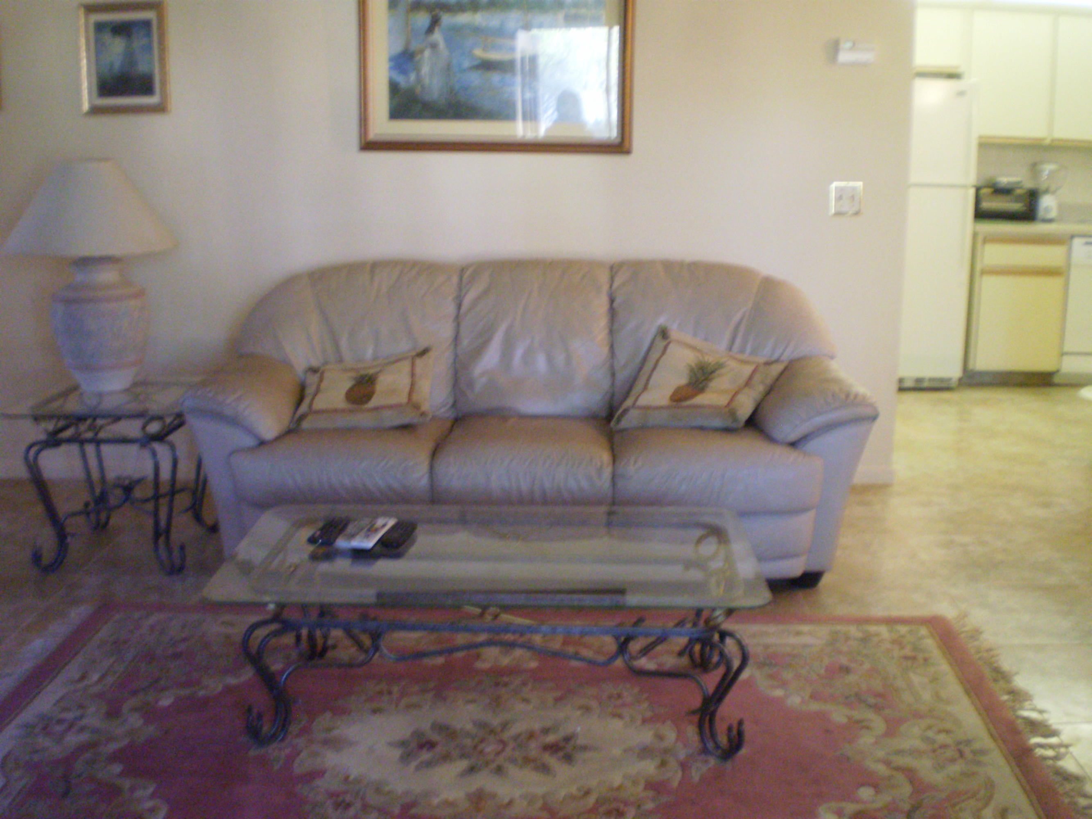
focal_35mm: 36
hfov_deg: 51.4
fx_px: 1136
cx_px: 546
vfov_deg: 39.7
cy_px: 410
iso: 500
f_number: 3.1
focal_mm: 6.3
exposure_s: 1/15
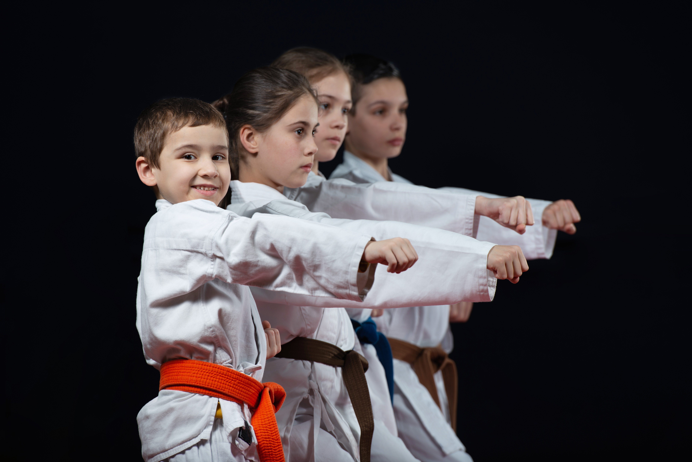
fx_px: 3845
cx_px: 346
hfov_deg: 10.3
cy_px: 231
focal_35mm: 200
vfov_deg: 6.9
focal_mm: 200
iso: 64
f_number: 5.6
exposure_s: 1/250
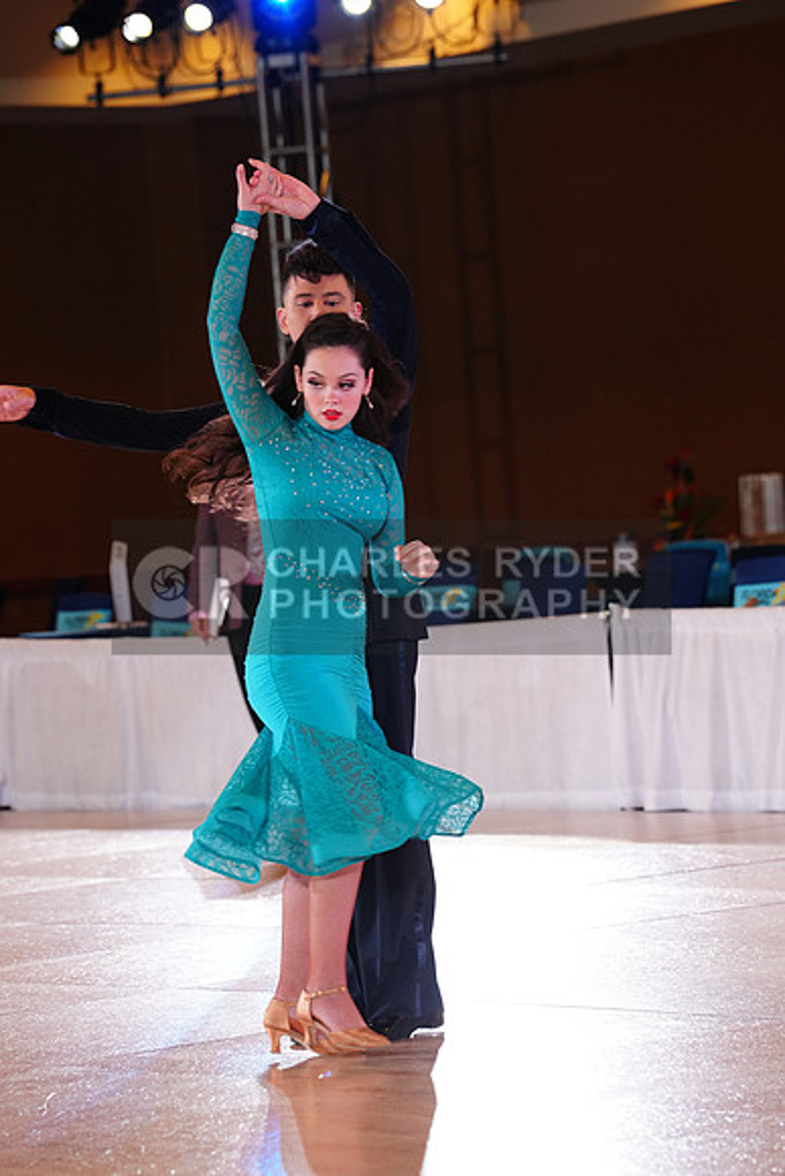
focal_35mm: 157
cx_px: 392
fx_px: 5132
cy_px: 588
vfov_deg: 13.1
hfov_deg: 8.7
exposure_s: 1/160
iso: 1600
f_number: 5
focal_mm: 157
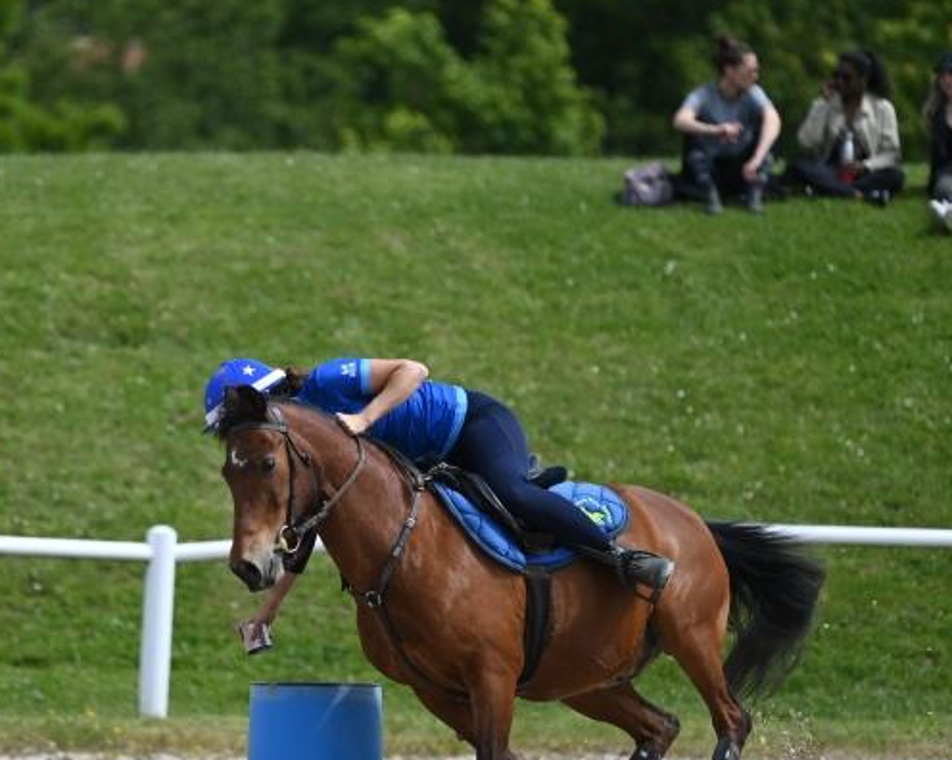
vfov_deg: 2.8
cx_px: 250
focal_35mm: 545
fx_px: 15344
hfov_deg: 3.6
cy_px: 409
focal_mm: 360
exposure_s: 1/1250
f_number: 5.6
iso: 250
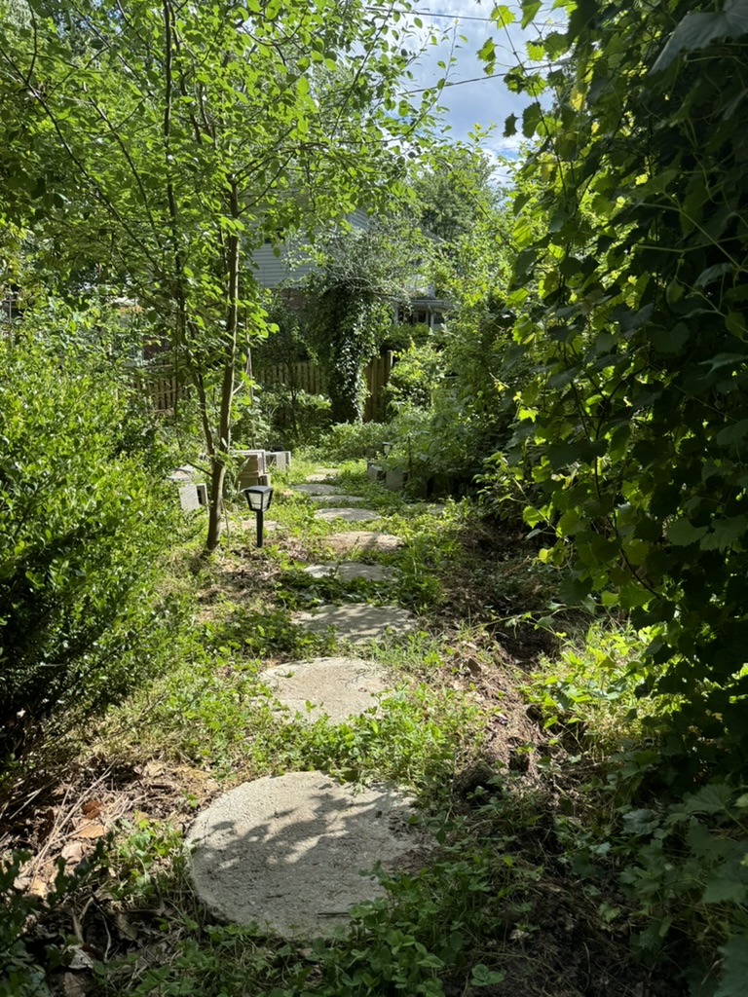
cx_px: 374
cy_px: 498
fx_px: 691
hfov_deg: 56.8
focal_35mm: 24
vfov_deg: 71.6
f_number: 1.78
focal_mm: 6.76
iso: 80
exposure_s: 1/1261
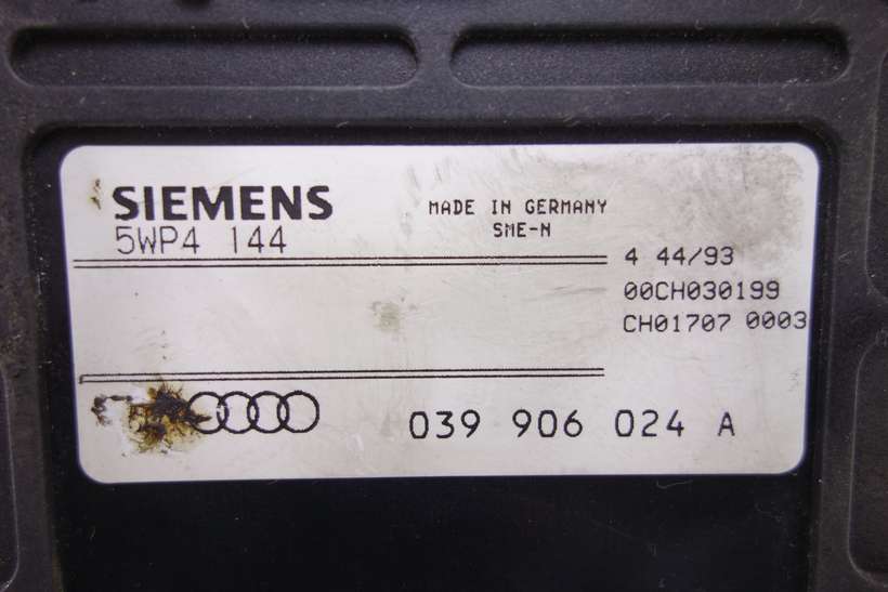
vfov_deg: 46.4
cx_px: 444
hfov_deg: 65.5
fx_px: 691
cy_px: 296
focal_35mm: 28
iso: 125
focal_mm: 10.4
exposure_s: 1/100
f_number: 2.5
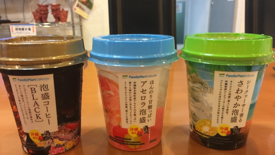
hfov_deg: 61.0
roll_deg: -0.1
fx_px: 233
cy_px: 86
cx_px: 137
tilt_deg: -16.9
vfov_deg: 36.7
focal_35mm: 32
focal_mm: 4.15
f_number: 2.2
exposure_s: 1/10
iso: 100
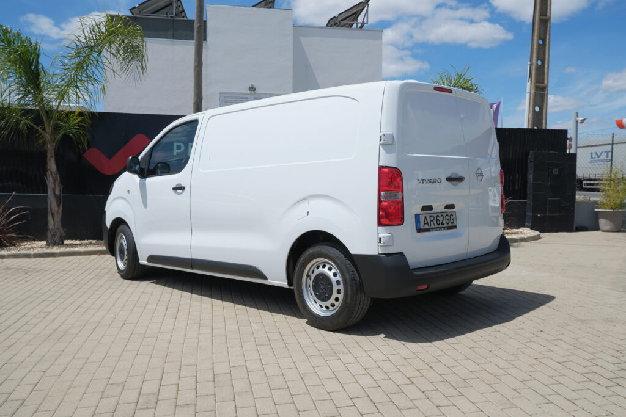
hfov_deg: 60.3
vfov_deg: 42.3
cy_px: 208
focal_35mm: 31
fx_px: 539
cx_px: 313
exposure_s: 1/320
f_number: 9
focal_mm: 20.9
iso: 160
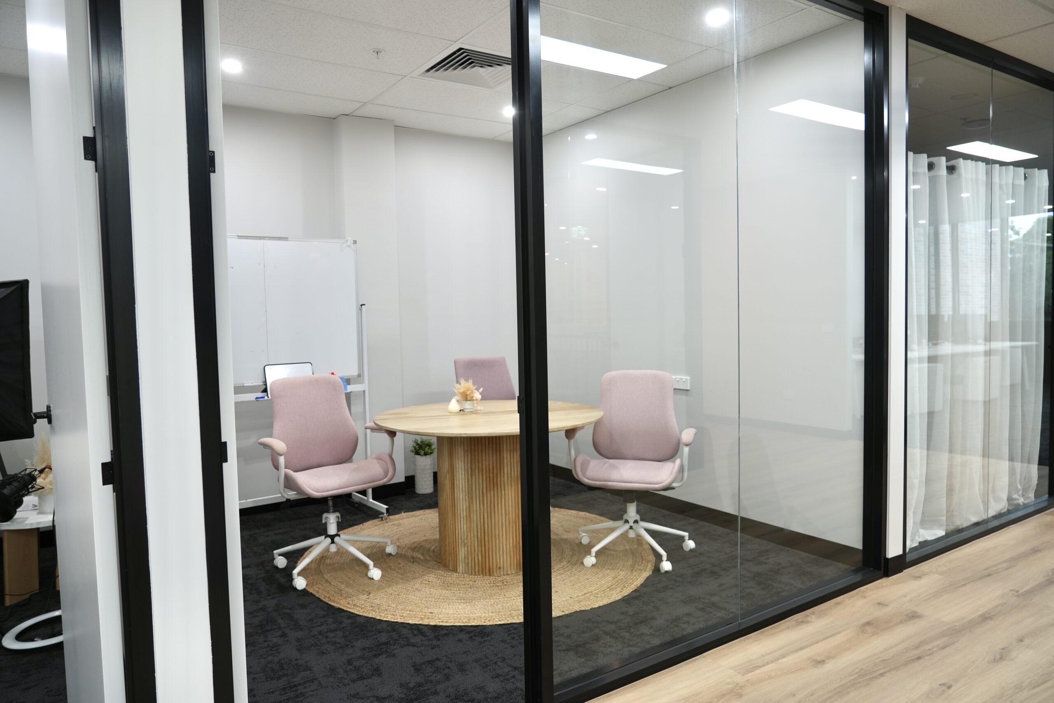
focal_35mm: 24
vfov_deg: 53.1
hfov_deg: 73.7
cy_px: 352
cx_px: 527
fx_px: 703
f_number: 4
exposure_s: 1/30
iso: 250
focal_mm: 24
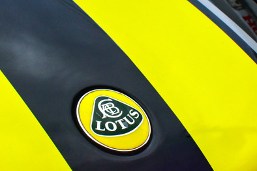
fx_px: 475
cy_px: 92
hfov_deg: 30.3
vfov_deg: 20.4
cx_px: 125
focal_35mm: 67
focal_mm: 35
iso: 800
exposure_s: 1/640
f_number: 13
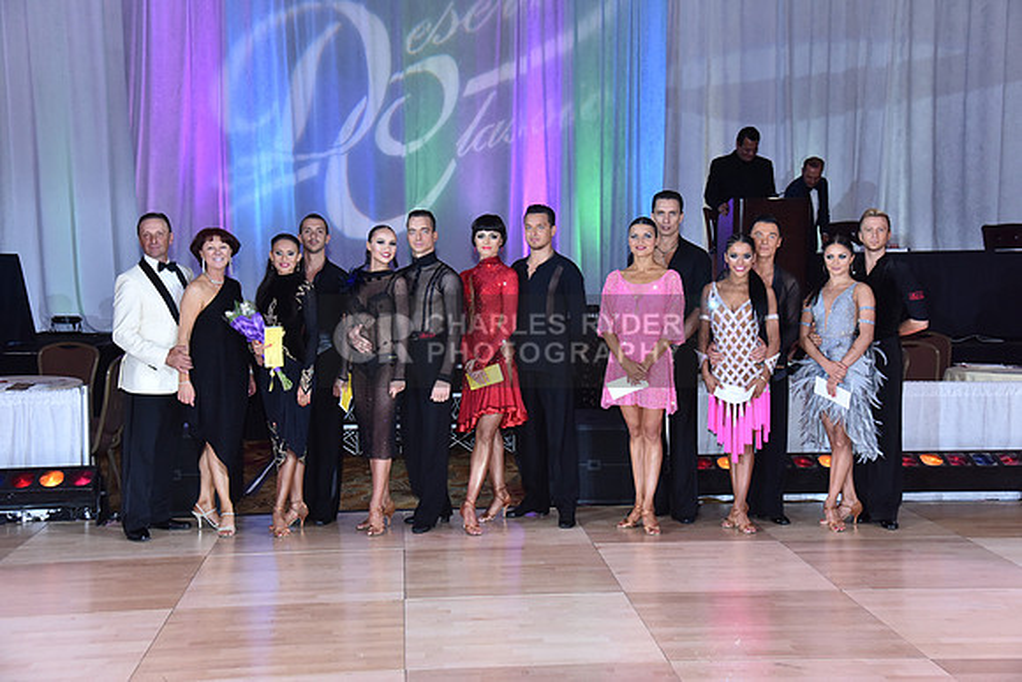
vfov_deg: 28.1
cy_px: 341
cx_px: 511
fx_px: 1363
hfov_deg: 41.1
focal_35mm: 48
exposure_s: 1/250
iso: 2000
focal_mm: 48
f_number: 5.6
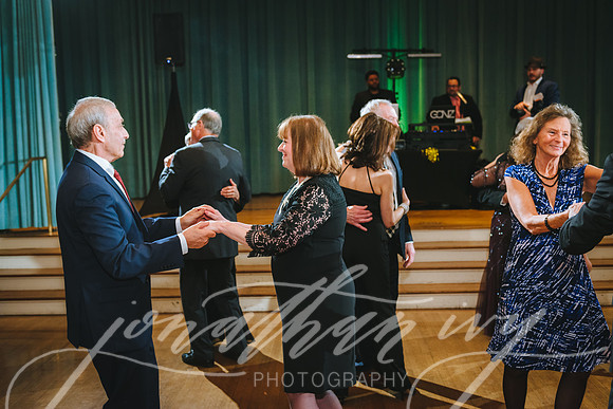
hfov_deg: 48.4
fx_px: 681
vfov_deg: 33.4
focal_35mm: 40
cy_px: 204
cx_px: 306
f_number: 3.5
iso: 1250
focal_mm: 40
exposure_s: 1/160
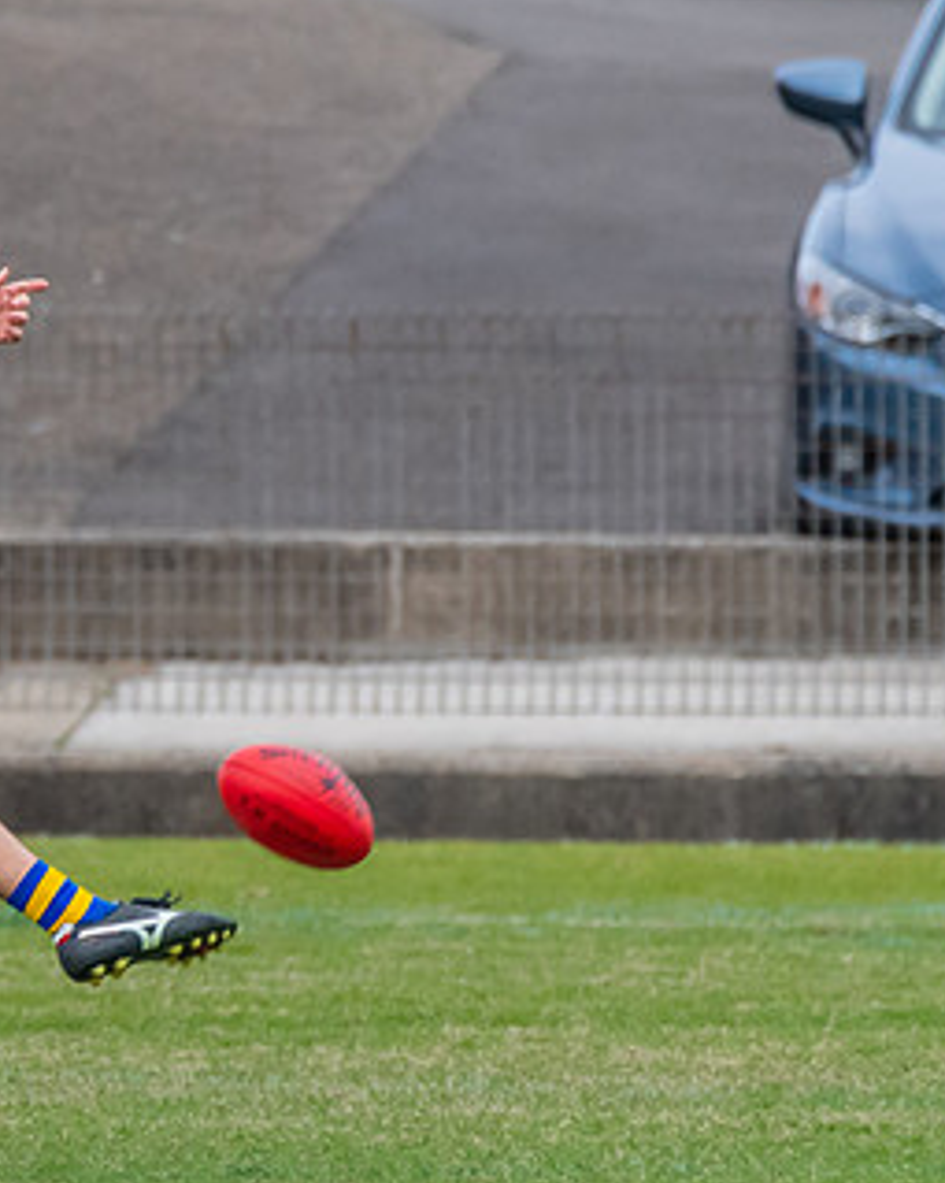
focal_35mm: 1994
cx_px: -178
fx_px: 69744
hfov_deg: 0.8
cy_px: 699
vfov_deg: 1.0
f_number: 6.3
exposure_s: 1/1600
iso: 1400
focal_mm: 600
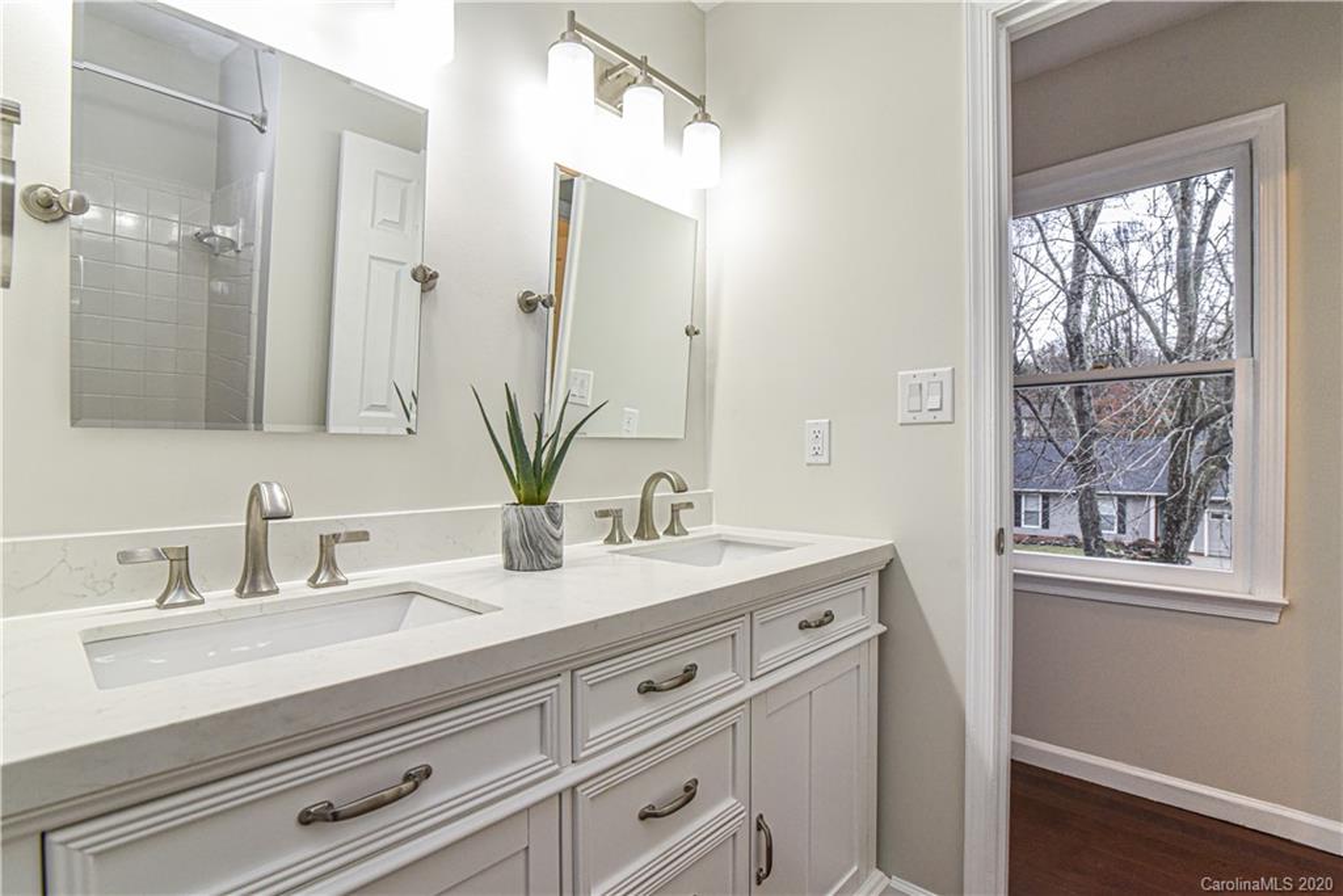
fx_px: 597
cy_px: 448
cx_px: 672
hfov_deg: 96.7
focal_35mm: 16
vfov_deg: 73.8
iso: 1250
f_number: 8
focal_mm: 16
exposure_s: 1/200
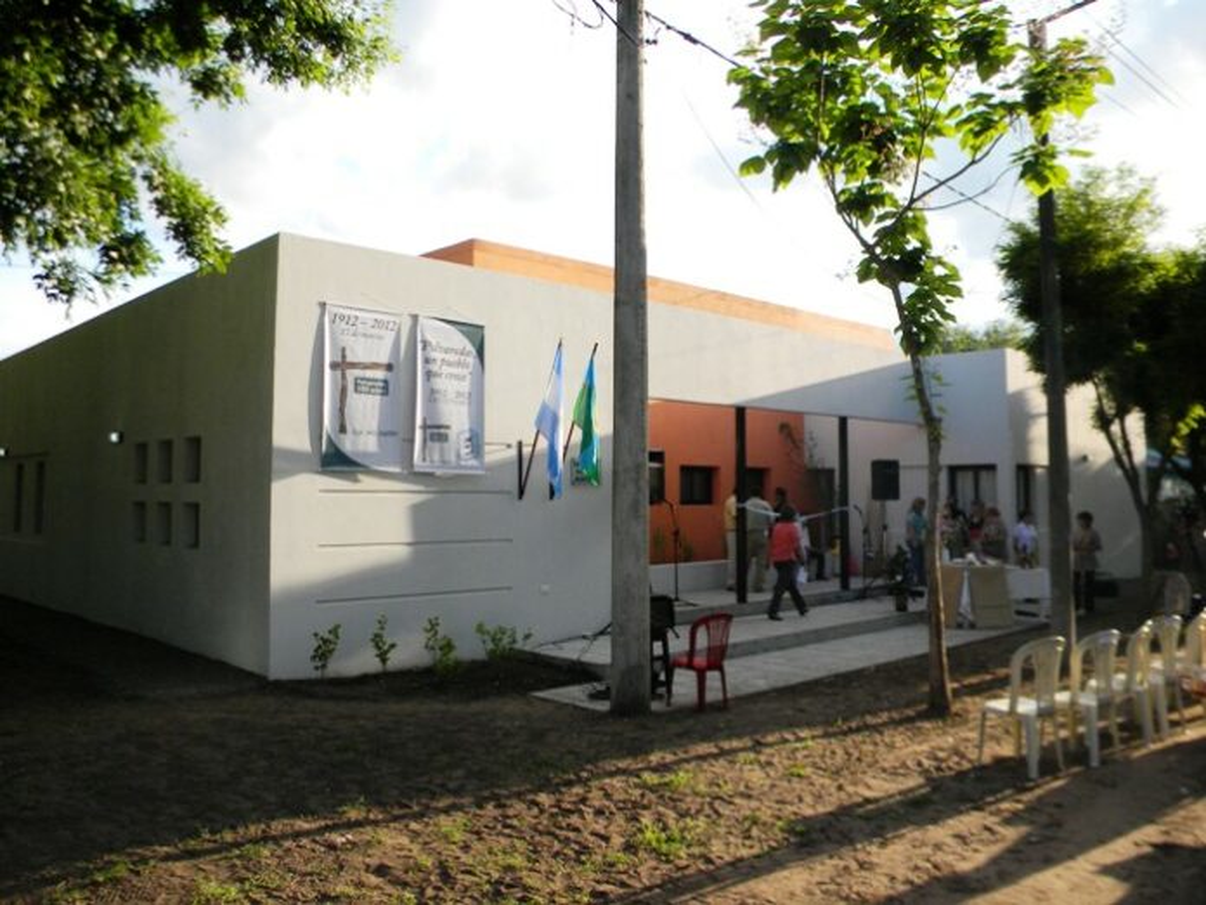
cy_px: 452
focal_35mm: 28
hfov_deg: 63.4
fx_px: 976
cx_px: 603
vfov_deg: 49.7
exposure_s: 1/510
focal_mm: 5
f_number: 3.5
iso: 140
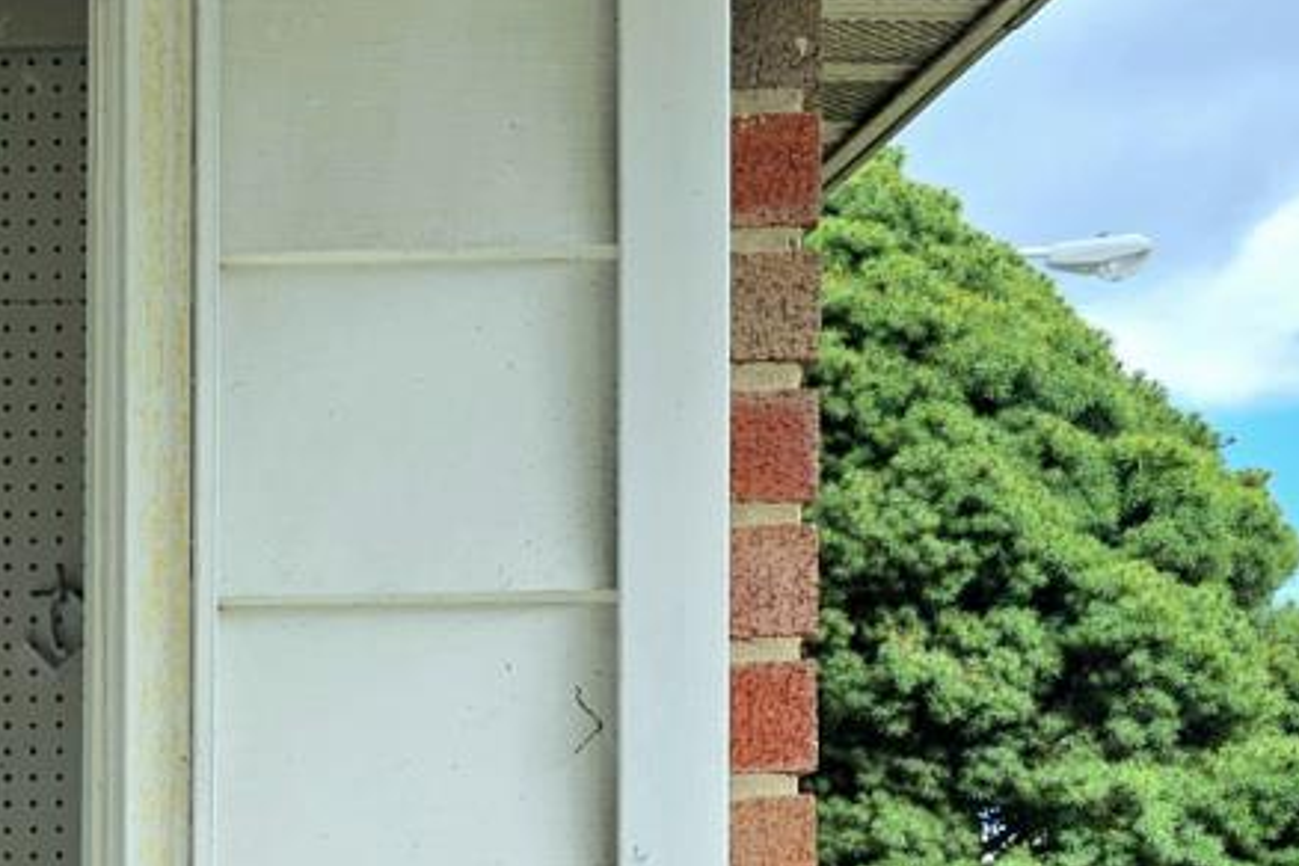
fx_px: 2959
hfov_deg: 22.6
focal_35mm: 82
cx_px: -294
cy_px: 1306
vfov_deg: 15.4
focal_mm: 6.3
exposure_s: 1/200
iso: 10
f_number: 1.7
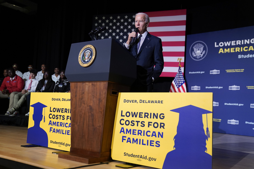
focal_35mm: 41
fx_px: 289
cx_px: 127
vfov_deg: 32.6
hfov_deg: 47.4
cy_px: 84
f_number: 2.8
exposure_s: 1/250
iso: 2500
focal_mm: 41
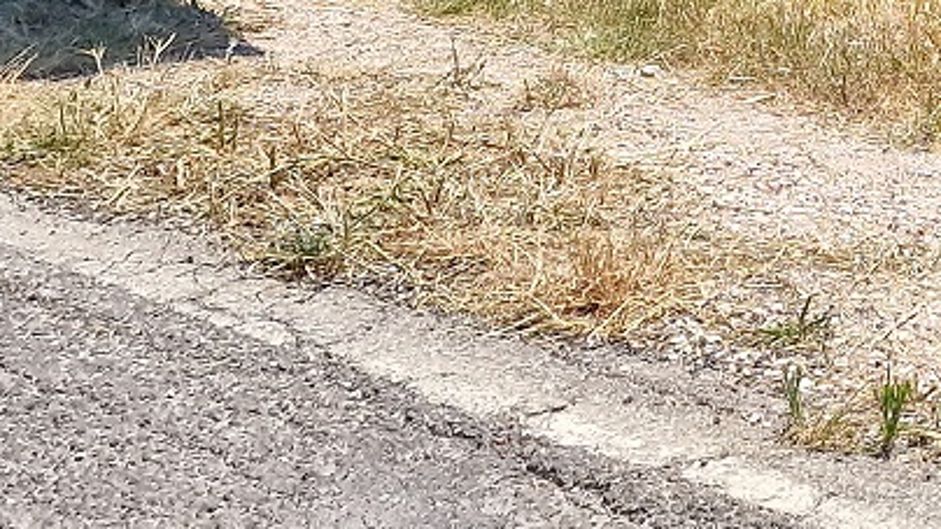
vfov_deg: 8.9
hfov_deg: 15.7
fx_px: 3093
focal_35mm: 124
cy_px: -687
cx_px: 1477
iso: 50
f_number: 1.8
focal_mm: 6.4
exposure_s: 1/874
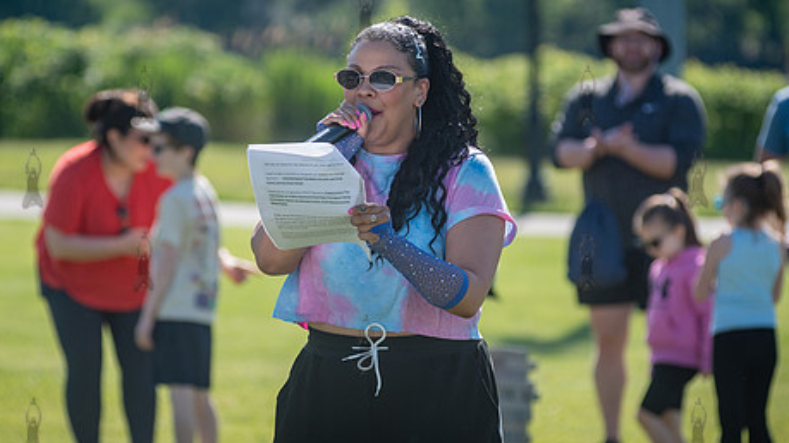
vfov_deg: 5.0
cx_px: 364
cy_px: 178
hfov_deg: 8.8
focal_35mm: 245
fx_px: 5125
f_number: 5
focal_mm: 185
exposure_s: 1/800
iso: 200
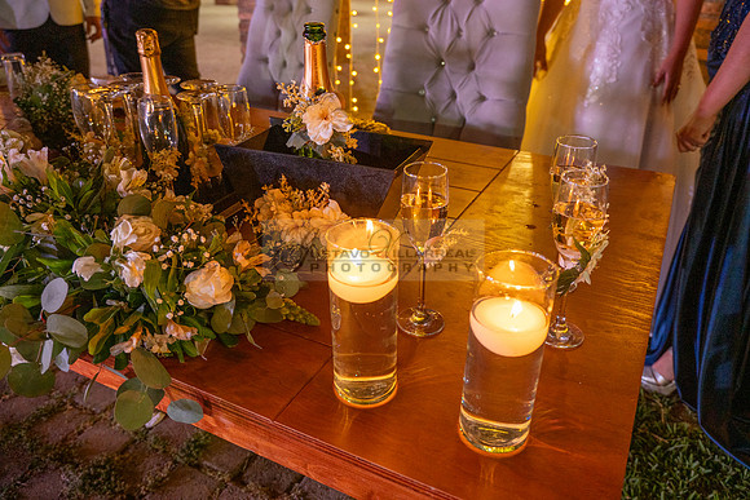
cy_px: 250
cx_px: 375
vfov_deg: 46.4
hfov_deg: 65.5
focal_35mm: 28
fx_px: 583
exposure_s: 1/40
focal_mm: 28
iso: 2000
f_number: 5
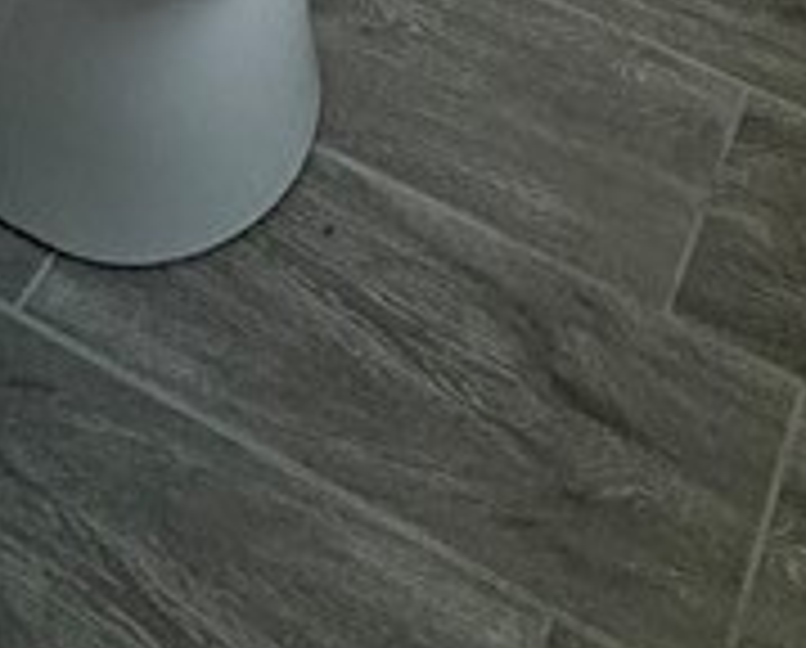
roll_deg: -6.0
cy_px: -1454
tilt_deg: -10.9
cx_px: 783
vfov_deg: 10.5
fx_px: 1865
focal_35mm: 78
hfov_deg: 23.5
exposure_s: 1/99
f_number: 2.2
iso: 250
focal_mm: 2.22
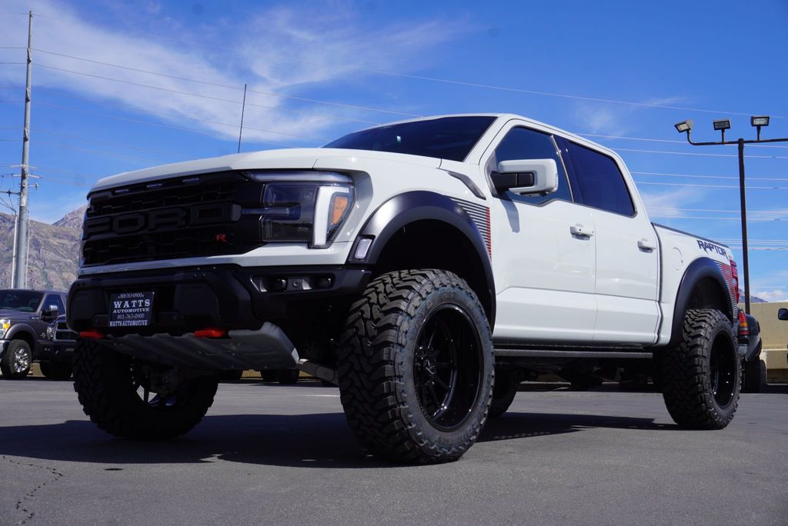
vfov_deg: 30.9
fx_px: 953
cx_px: 394
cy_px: 263
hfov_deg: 44.9
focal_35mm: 44
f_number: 11
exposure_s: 1/200
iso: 100
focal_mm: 29
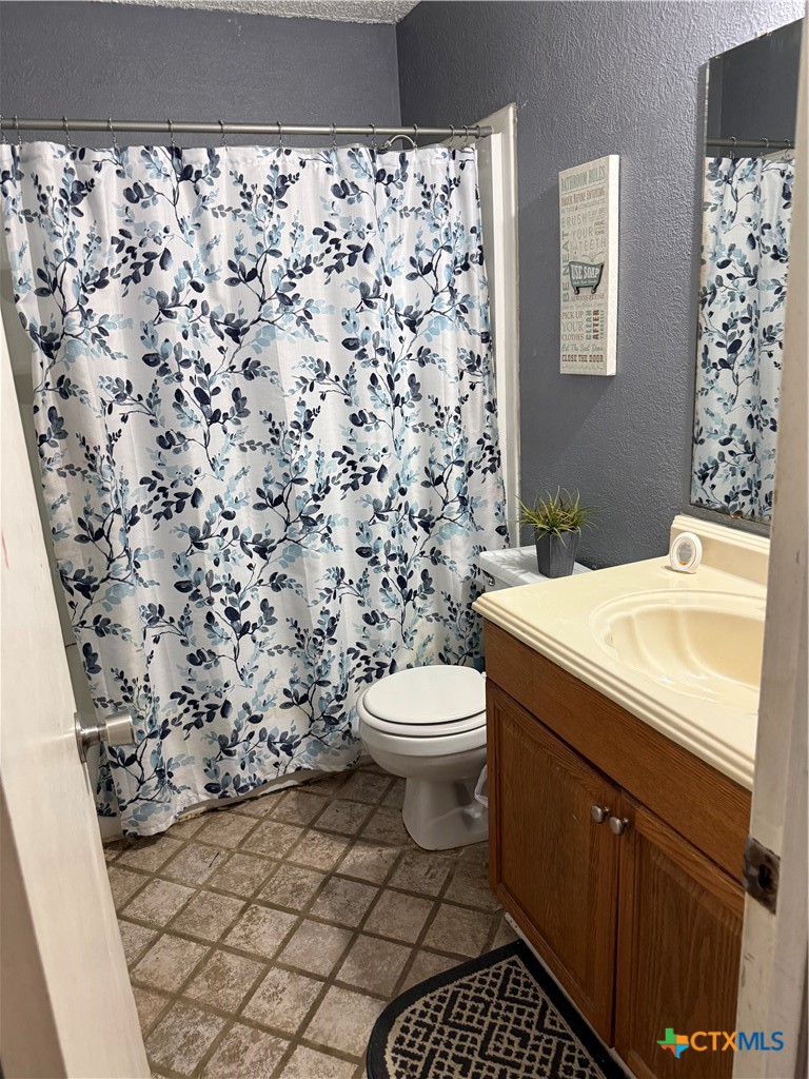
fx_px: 748
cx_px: 404
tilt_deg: -14.1
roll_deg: +4.5
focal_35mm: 24
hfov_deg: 56.8
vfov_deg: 71.6
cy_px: 540
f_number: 1.78
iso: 320
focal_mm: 6.76
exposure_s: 1/60
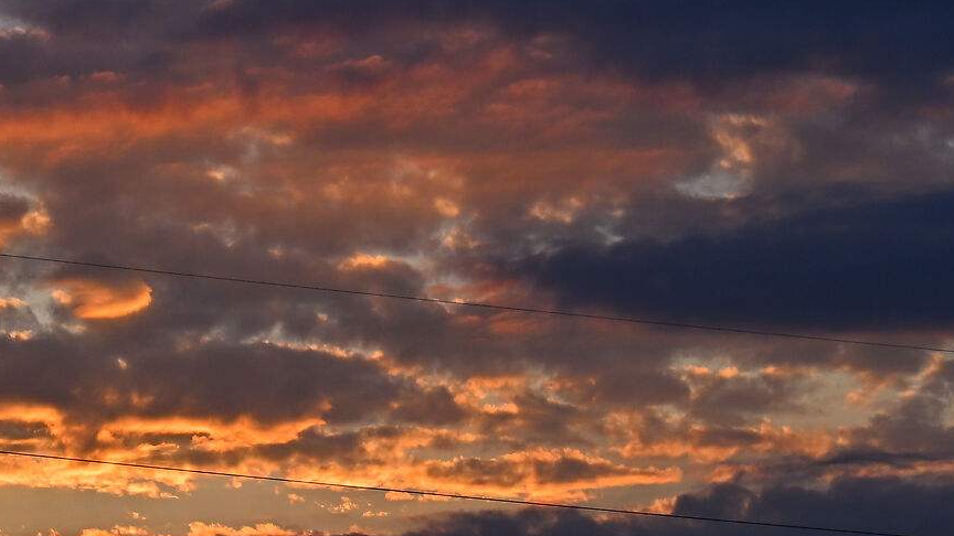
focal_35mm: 192
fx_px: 4857
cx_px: 243
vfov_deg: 6.3
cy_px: 262
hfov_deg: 11.2
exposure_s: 1/80
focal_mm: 66
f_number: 20
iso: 100
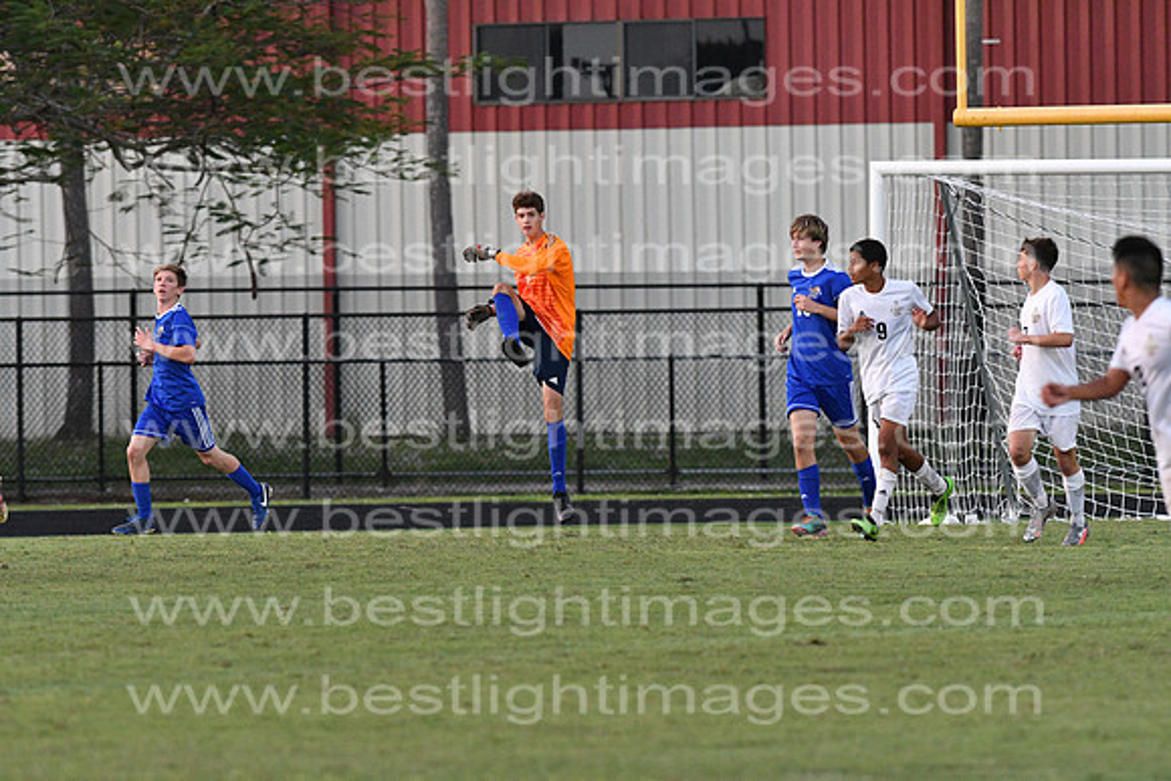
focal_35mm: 450
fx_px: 14640
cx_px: 586
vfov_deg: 3.1
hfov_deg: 4.6
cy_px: 390
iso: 4000
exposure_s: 1/1000
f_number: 4.5
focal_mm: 300
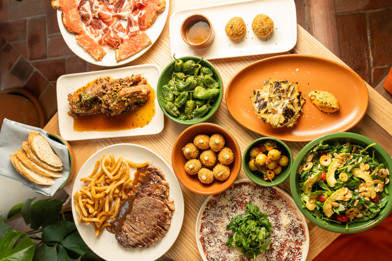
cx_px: 196
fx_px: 348
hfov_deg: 58.7
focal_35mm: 32
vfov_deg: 41.1
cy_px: 130
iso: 800
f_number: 5.6
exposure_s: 1/60
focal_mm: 32
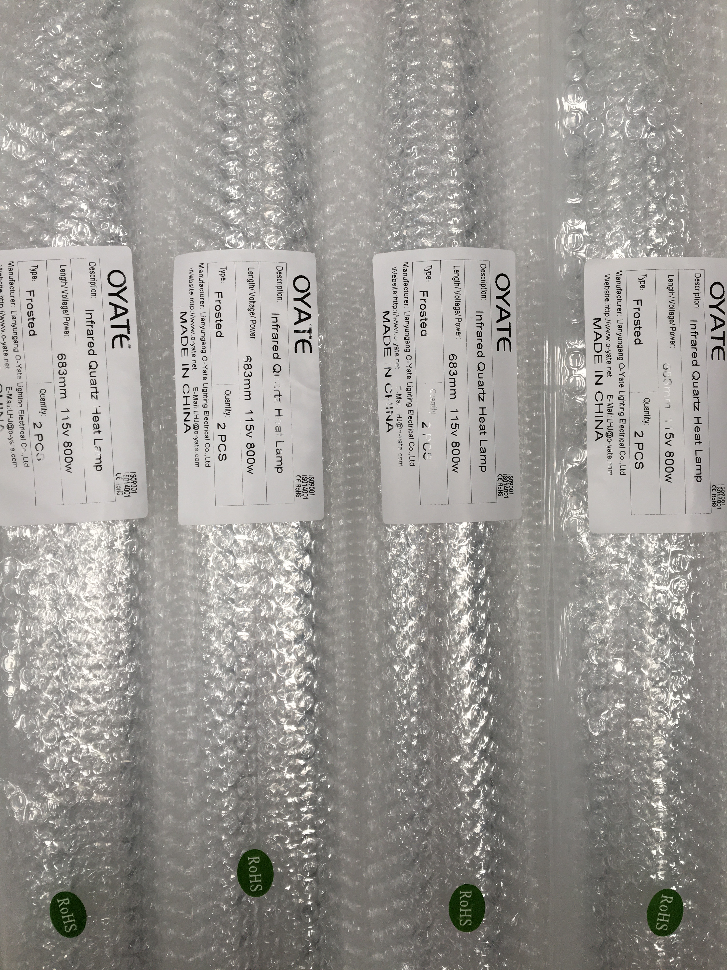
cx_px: 364
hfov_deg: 48.2
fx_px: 812
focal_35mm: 29
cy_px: 485
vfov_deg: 61.7
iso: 40
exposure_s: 1/100
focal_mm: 4.15
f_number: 2.2
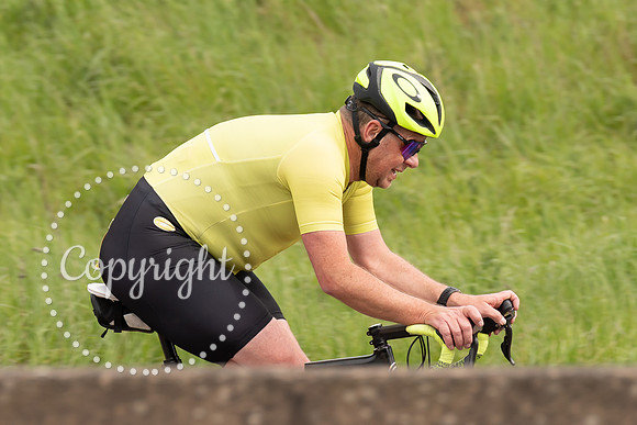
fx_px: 9993
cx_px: 310
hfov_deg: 3.7
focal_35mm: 565
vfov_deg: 2.4
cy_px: 163
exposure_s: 1/800
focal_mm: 200
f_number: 4
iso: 200
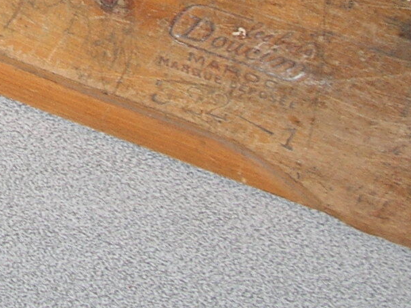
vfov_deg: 10.7
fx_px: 1566
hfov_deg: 14.5
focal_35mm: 132
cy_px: -208
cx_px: -68
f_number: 2.8
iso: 50
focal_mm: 5.8
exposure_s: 1/14.8
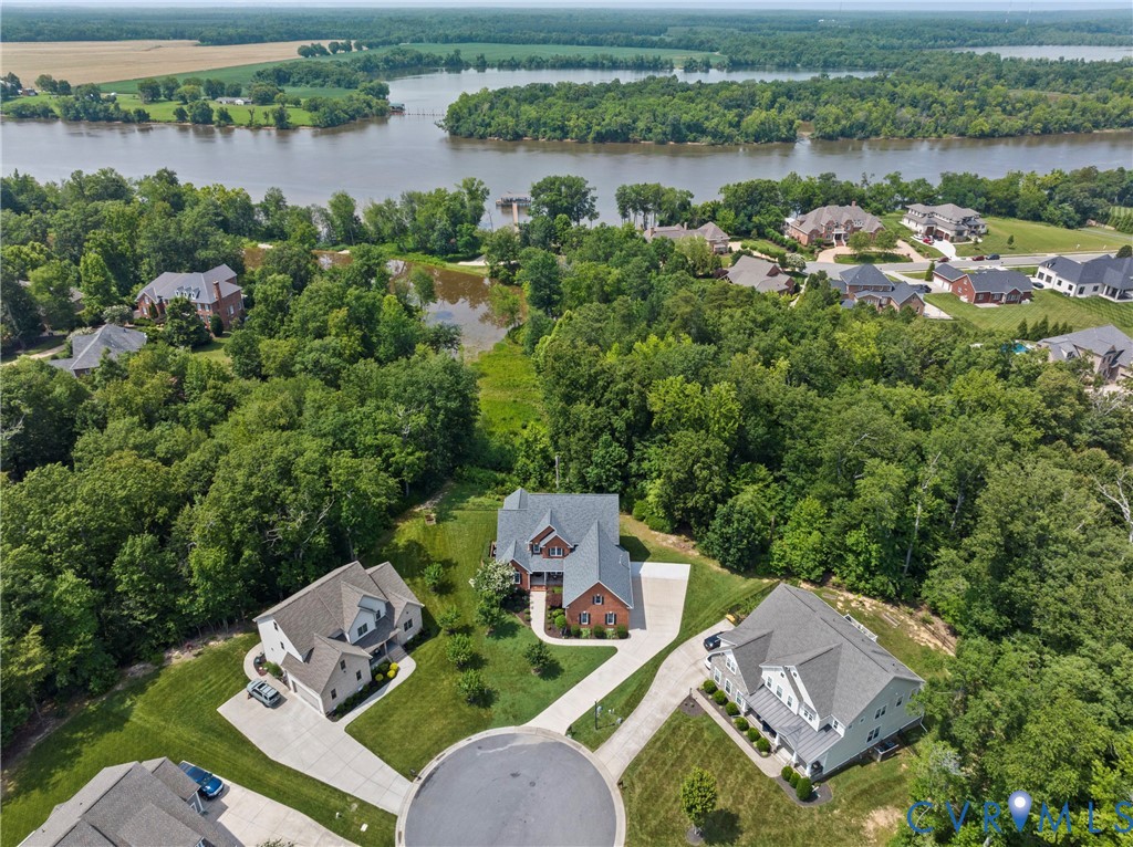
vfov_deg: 56.7
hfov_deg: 71.6
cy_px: 424
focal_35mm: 24
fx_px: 785
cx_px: 566
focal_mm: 12.29
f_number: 8
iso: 400
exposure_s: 1/15
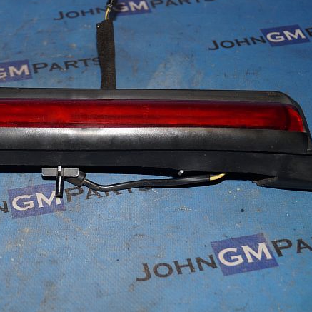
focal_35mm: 70
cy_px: 151
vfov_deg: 24.7
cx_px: 63
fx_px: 714
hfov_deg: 24.3
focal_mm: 30
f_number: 4.5
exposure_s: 1/60
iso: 250
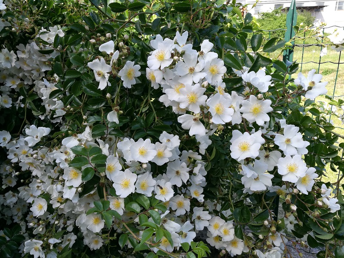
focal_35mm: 27
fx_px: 268
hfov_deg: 65.3
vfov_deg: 51.4
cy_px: 129
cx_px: 172
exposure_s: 1/253
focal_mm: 4.5
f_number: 2.2
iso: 50
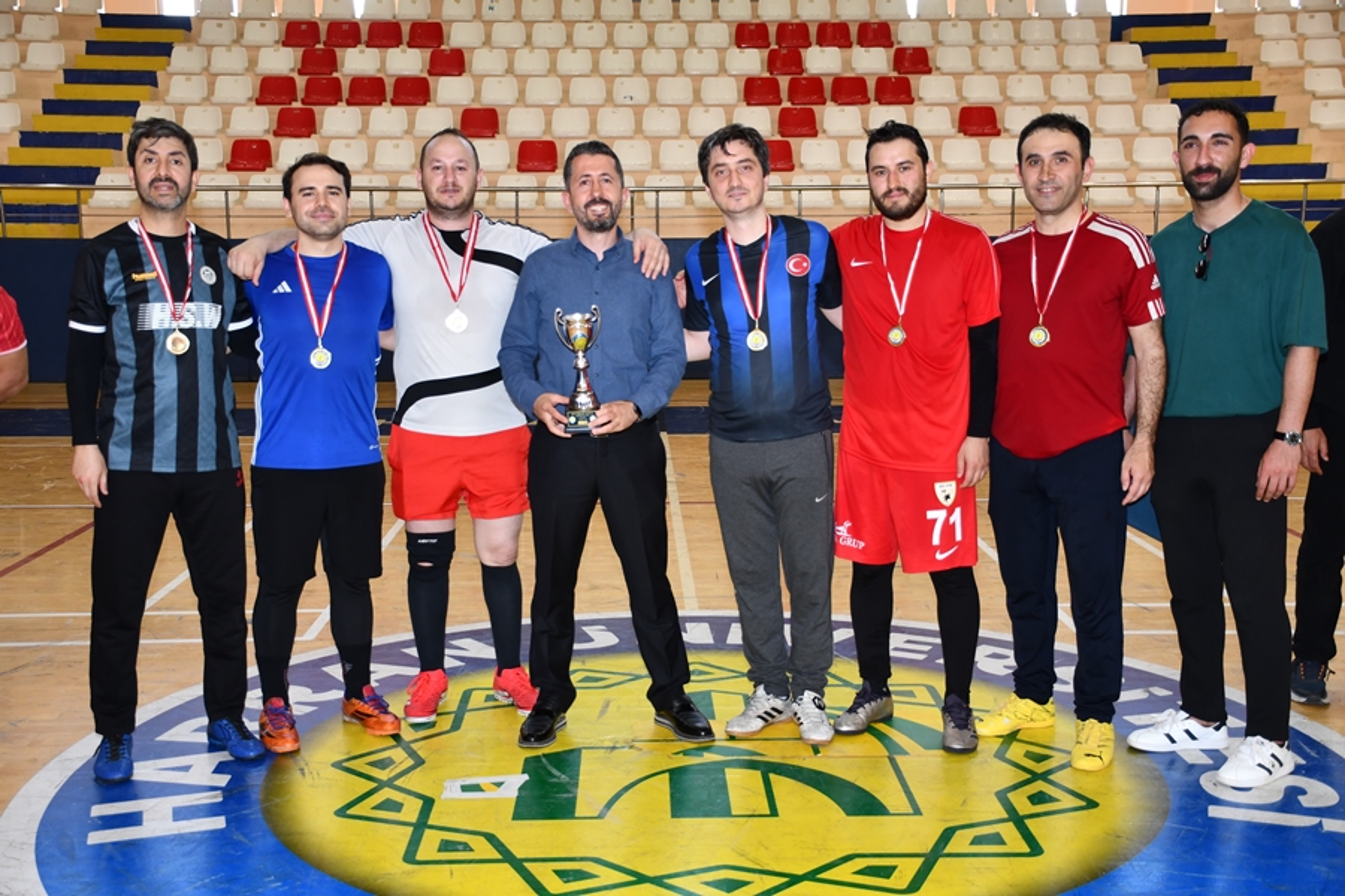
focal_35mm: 45
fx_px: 1681
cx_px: 672
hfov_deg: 43.6
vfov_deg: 29.9
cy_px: 448
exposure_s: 1/60
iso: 500
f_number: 4
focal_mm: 30
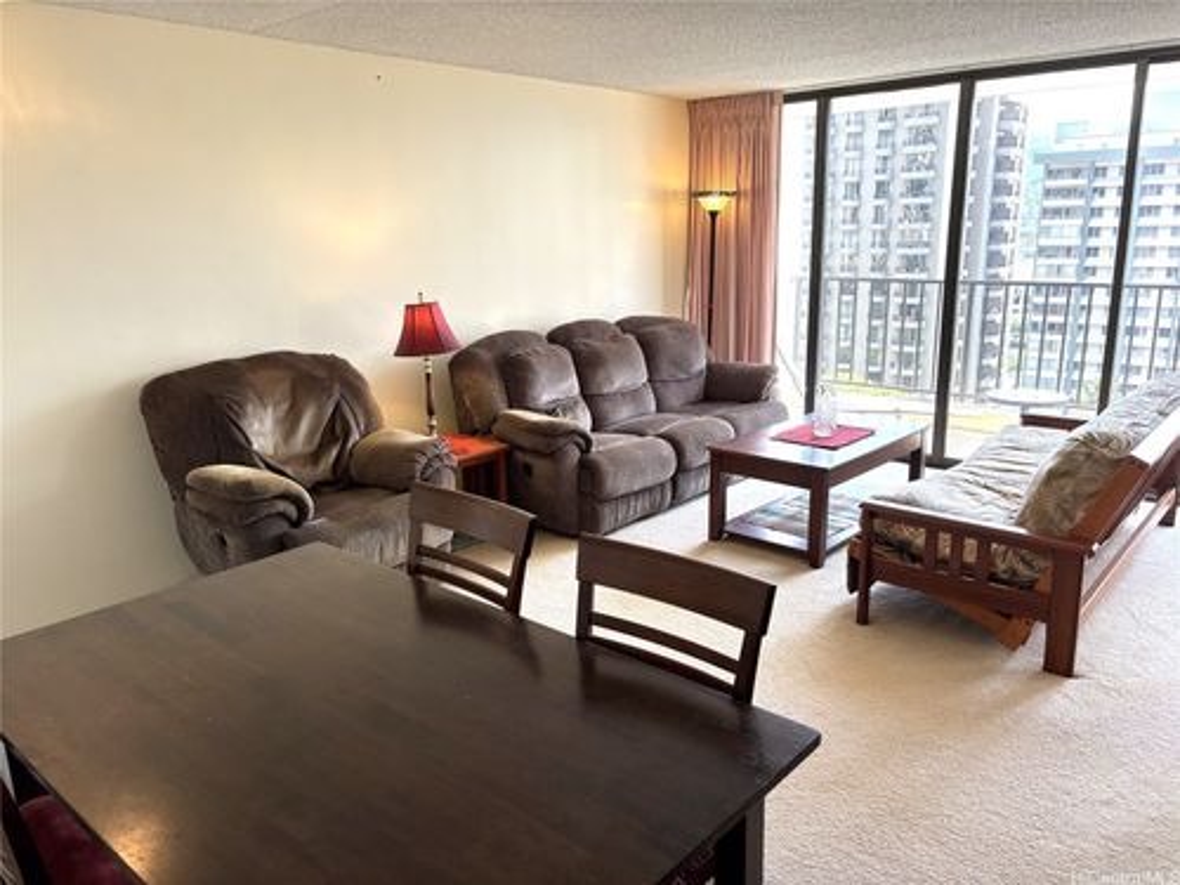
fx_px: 886
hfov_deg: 67.3
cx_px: 590
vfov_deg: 53.1
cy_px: 442
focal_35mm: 26
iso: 50
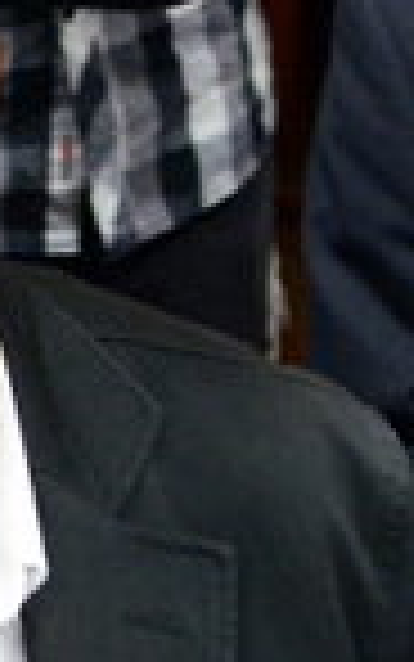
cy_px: 329
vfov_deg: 9.7
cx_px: -14
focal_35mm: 217
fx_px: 3914
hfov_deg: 6.0
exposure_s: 1/80
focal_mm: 26
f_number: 3.5
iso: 2000
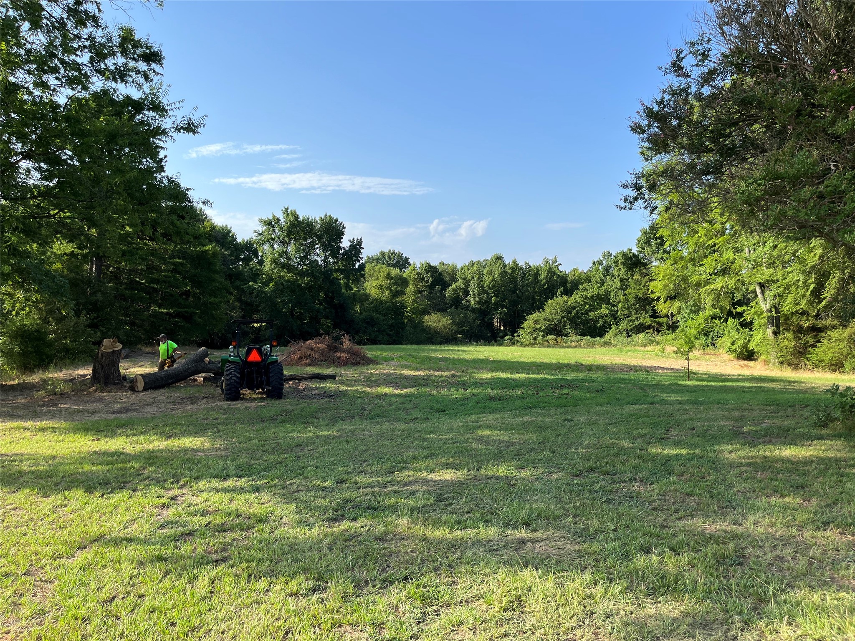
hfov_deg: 67.3
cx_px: 428
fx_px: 642
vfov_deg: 53.1
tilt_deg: +0.9
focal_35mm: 26
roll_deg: +0.8
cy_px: 320
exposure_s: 1/2024
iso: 50
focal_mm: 5.1
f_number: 1.6
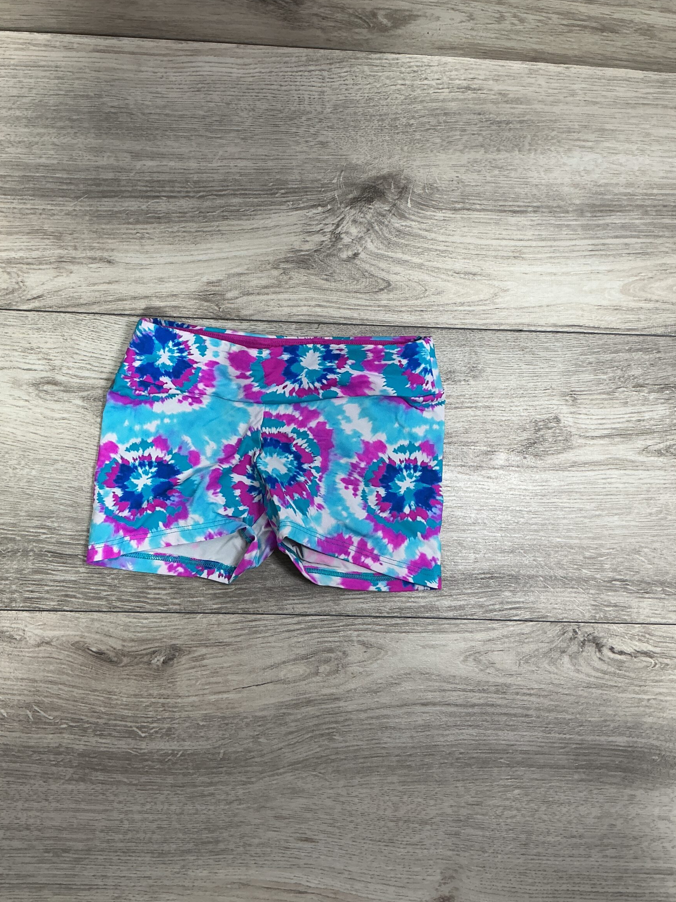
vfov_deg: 56.7
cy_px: 406
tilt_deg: -83.6
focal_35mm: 32
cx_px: 314
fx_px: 833
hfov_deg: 44.1
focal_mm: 3
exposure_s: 1/60
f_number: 1.8
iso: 50
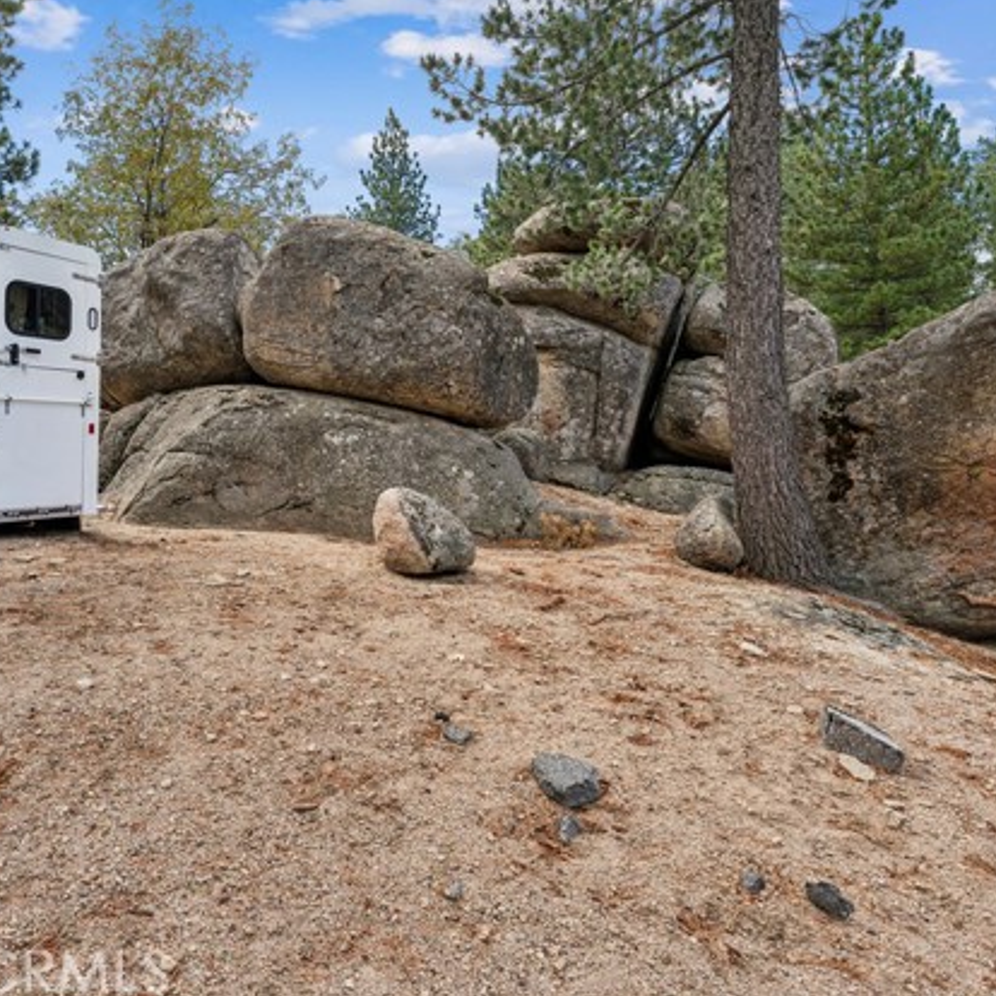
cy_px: 493
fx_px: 705
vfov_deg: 70.5
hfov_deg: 68.9
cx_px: 349
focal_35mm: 22
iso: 100
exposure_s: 1/25
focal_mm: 16.5
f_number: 13
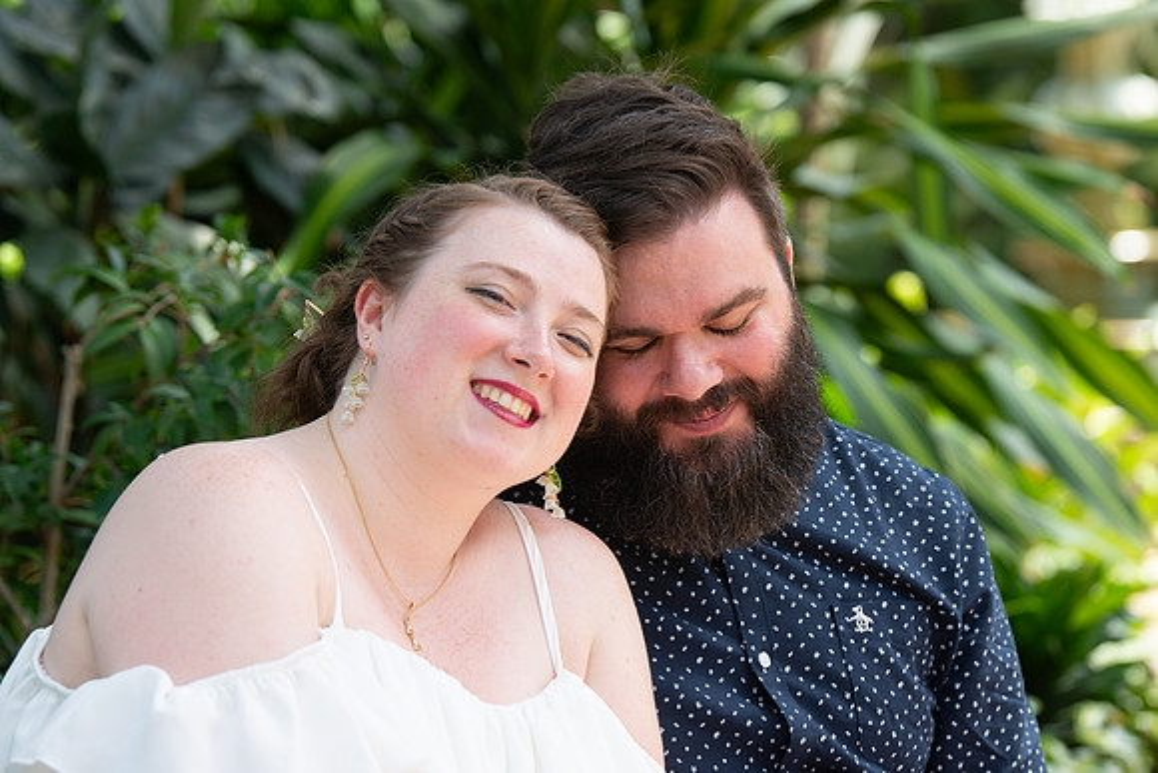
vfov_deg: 8.9
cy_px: 385
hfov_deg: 13.3
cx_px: 611
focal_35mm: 154
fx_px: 4967
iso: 320
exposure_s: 1/250
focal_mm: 130
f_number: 4.5
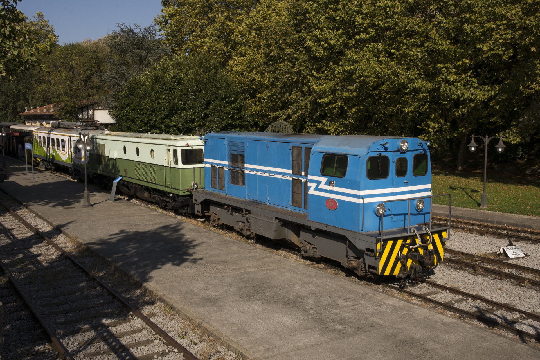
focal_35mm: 38
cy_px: 180
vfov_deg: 35.5
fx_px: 562
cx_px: 270
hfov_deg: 51.3
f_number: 13
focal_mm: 25
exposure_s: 1/200
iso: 100
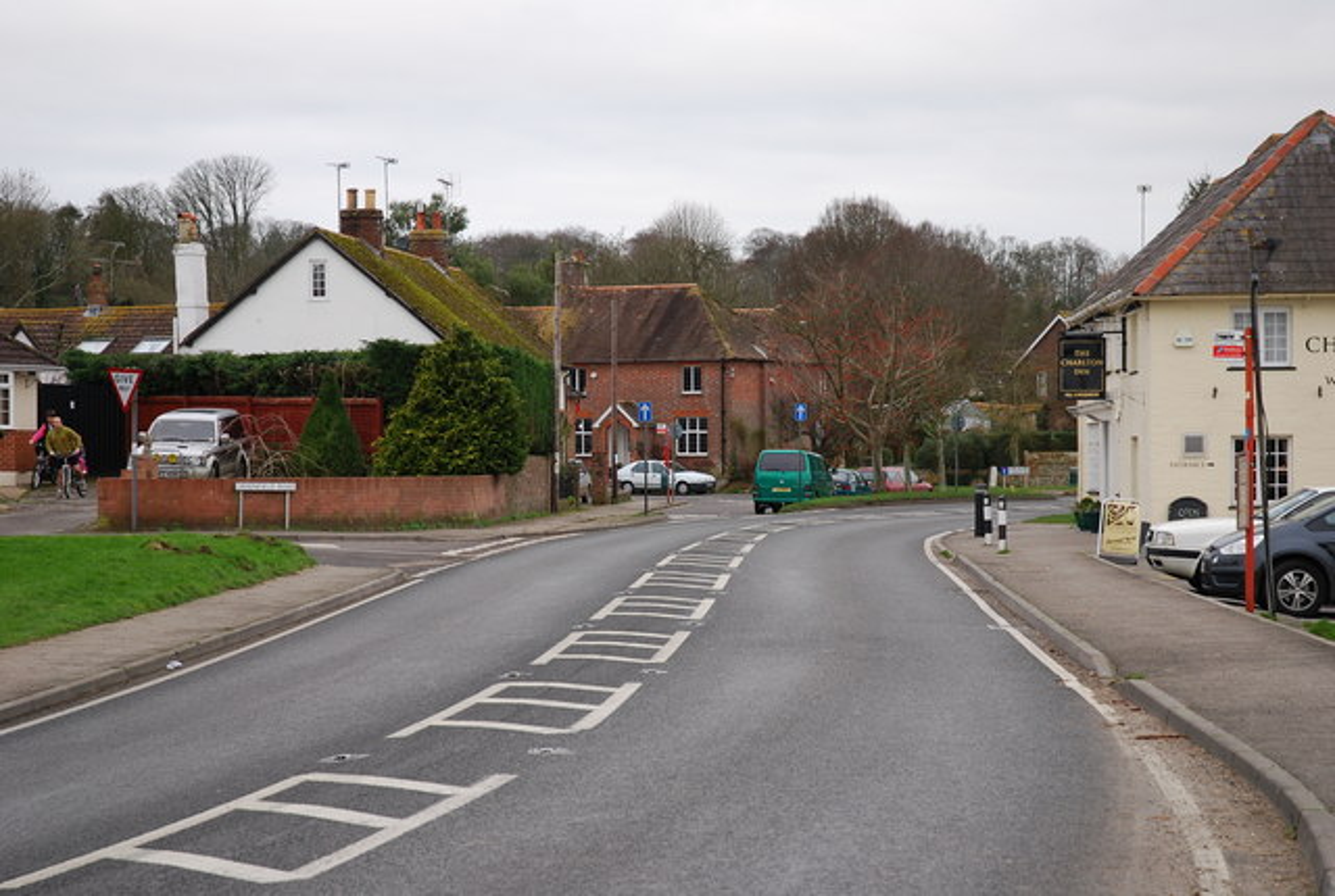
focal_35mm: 82
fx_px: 3067
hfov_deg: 24.6
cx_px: 668
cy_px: 448
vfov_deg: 16.6
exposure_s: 1/60
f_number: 4.5
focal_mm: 55
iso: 200
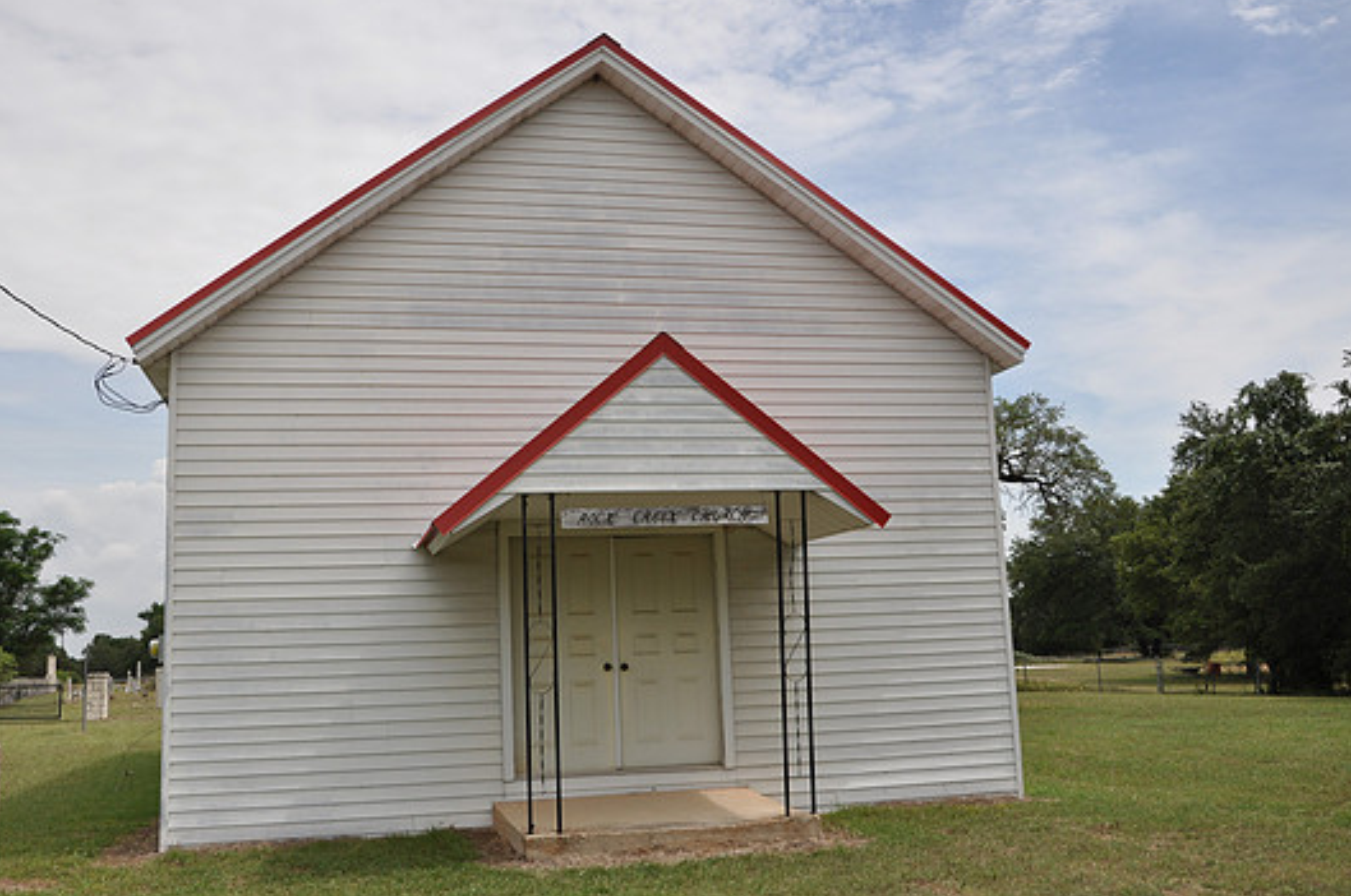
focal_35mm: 35
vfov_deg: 38.2
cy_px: 435
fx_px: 1295
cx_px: 631
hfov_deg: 55.1
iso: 200
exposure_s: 1/250
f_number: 8
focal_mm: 21
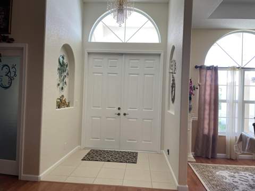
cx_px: 128
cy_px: 96
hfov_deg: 67.4
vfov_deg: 53.0
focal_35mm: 26
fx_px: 191
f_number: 1.6
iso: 80
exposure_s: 1/121
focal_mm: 4.2
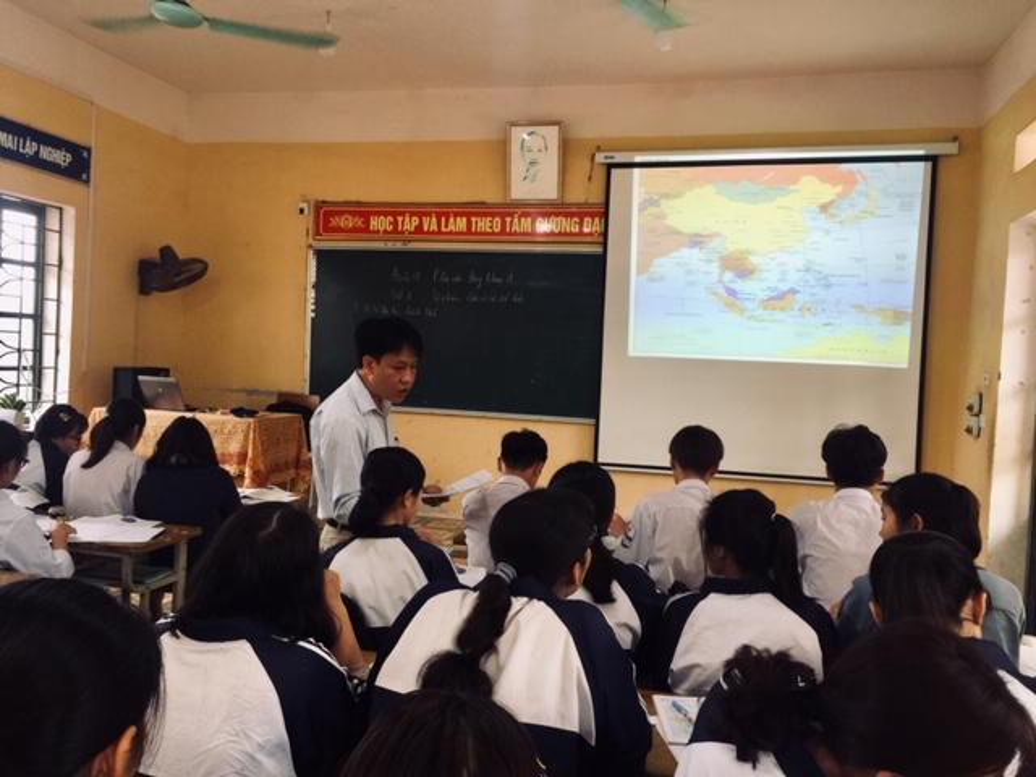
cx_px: 518
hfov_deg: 61.7
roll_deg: -5.4
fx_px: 868
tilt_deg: -1.1
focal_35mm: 29
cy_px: 388
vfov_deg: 48.2
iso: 50
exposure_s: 1/33
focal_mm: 4.15
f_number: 2.2
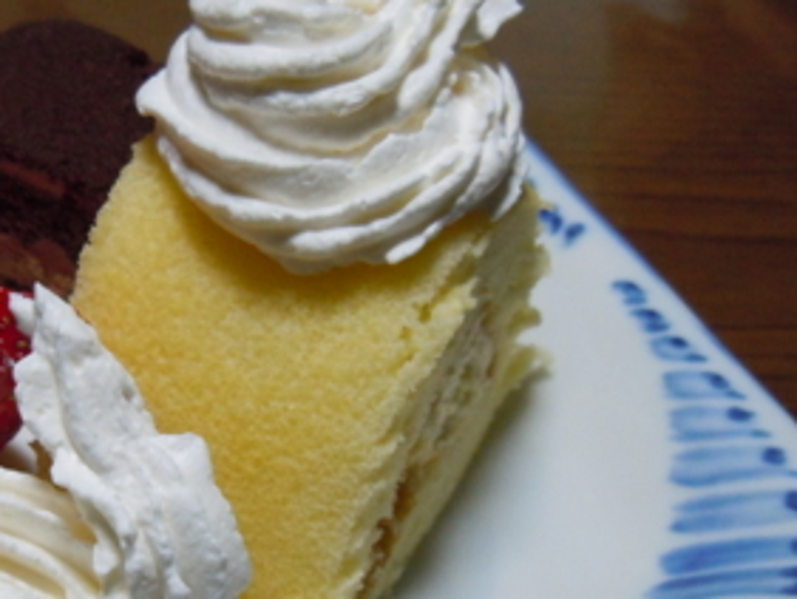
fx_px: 1474
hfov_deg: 29.6
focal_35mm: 64
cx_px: 170
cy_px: 409
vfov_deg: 22.8
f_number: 3.5
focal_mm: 5.4
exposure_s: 1/60
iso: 400
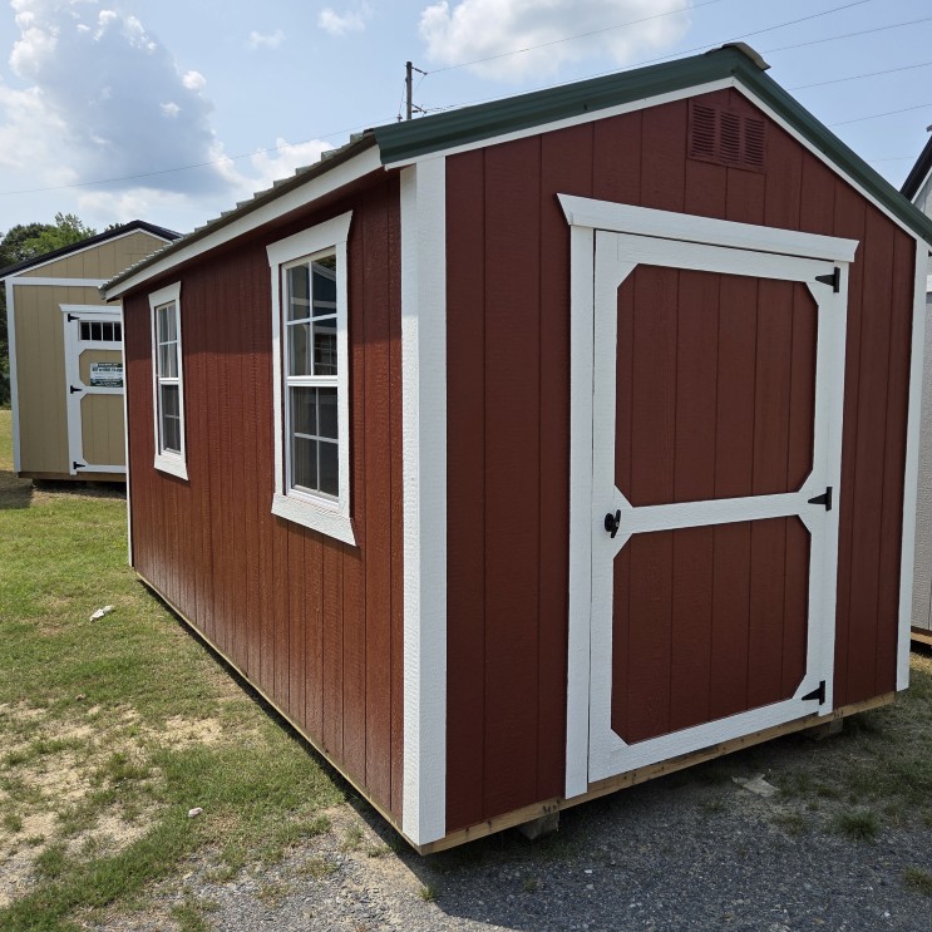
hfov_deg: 56.9
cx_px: 552
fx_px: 853
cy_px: 462
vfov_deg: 57.3
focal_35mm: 28
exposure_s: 1/5399
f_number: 1.8
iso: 80
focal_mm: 5.4
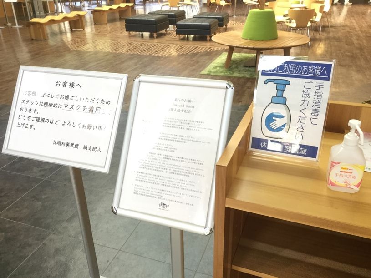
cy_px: 139
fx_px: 332
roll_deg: +0.0
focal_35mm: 31
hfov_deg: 58.4
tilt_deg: -26.3
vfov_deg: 45.4
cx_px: 186
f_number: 2.4
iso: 40
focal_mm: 3.3
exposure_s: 1/30
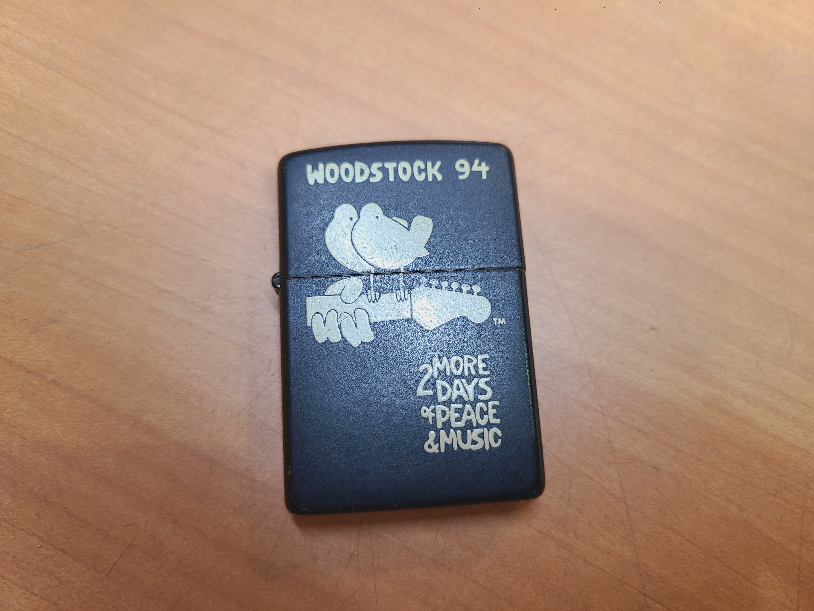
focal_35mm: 26
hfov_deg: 67.3
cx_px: 407
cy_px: 306
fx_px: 611
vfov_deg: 53.1
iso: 100
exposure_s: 1/50
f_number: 1.8
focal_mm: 5.4
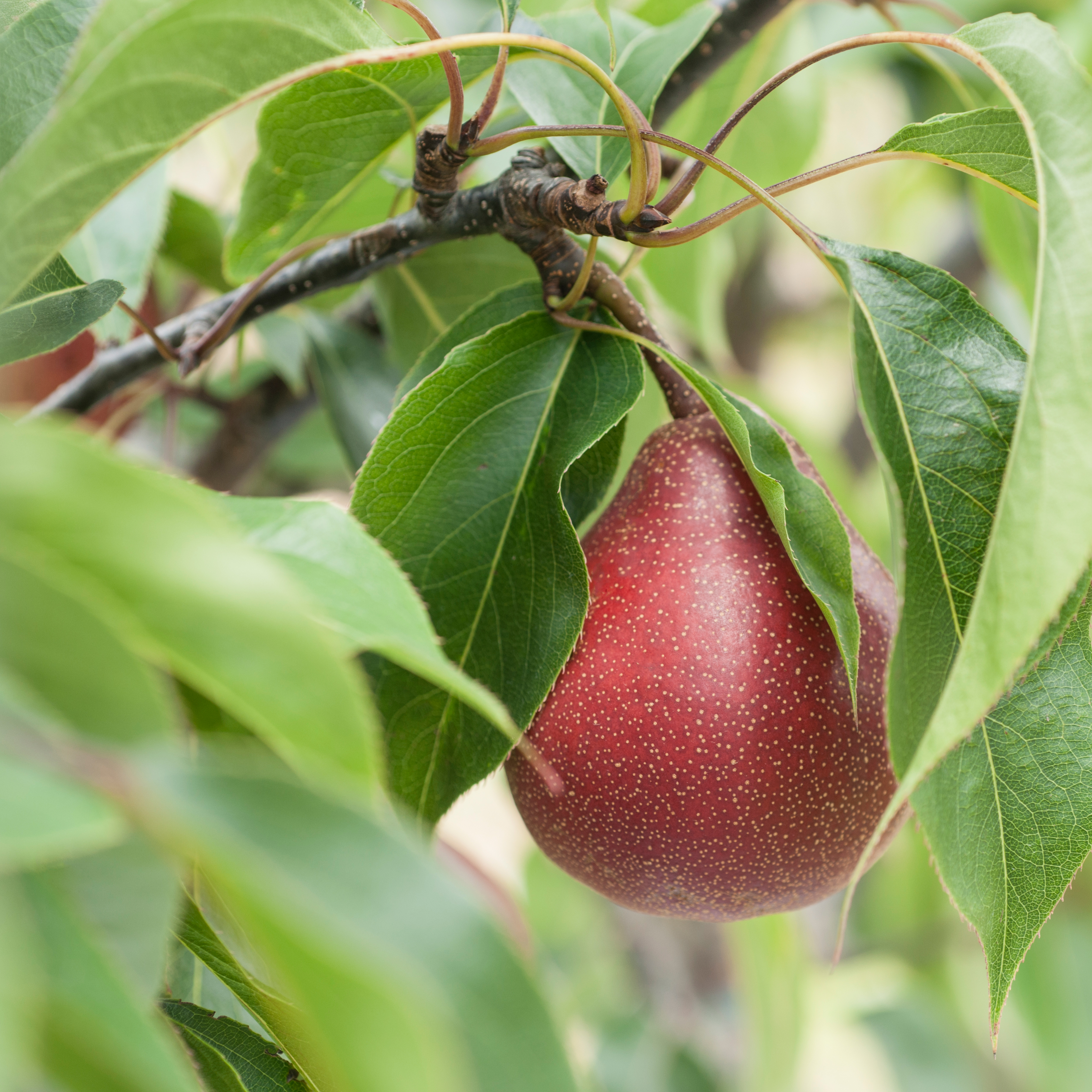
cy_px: 544
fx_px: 2998
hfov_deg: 20.6
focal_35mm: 84
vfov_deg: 20.6
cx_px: 704
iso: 200
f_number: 5.6
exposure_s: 1/125
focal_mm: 60
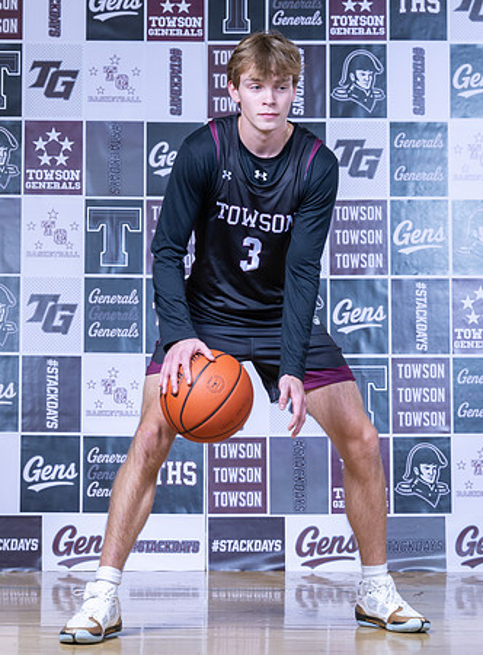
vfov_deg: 14.5
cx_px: 241
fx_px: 2572
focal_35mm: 137
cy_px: 292
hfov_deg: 10.7
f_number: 5.6
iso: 250
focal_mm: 84
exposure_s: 1/160
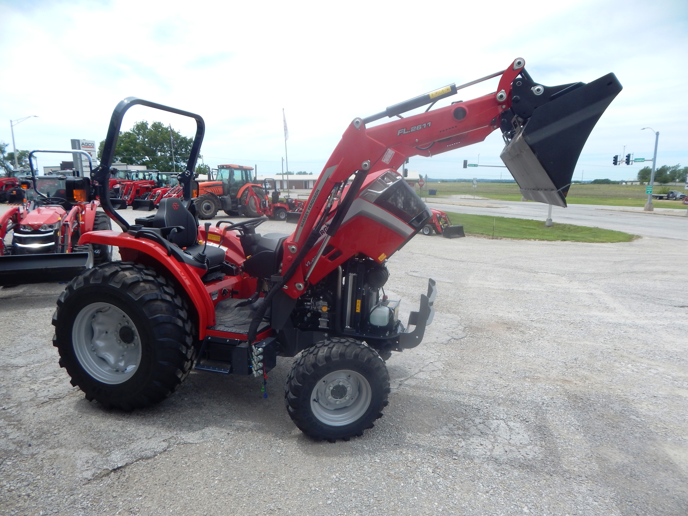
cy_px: 258
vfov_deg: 61.1
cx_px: 344
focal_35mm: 22
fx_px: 437
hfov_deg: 76.4
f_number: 6
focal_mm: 4
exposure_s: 1/400
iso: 125
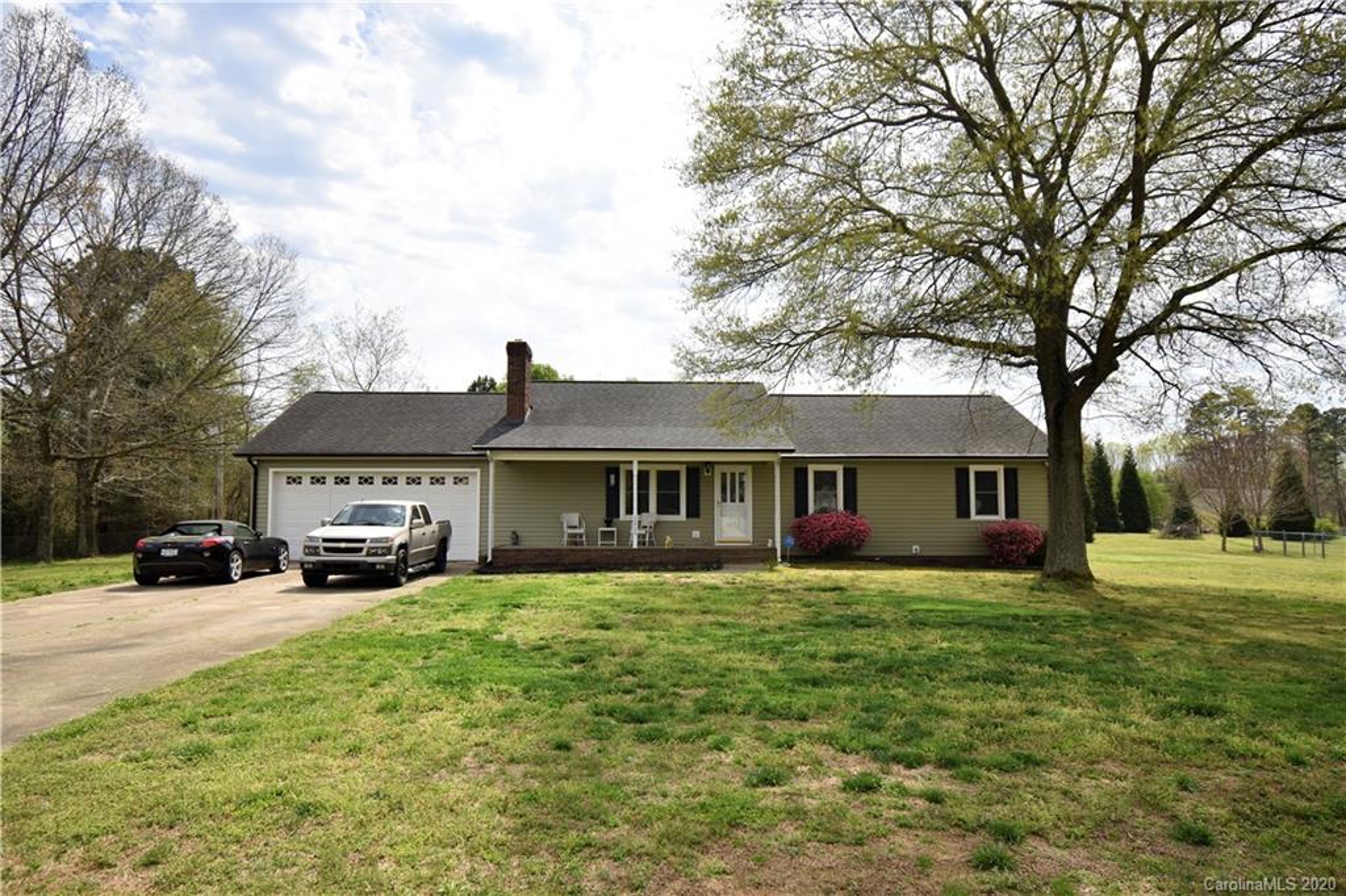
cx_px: 673
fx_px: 785
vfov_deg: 59.5
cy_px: 448
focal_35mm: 21
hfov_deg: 81.2
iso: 125
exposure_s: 1/640
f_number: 5
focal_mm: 14
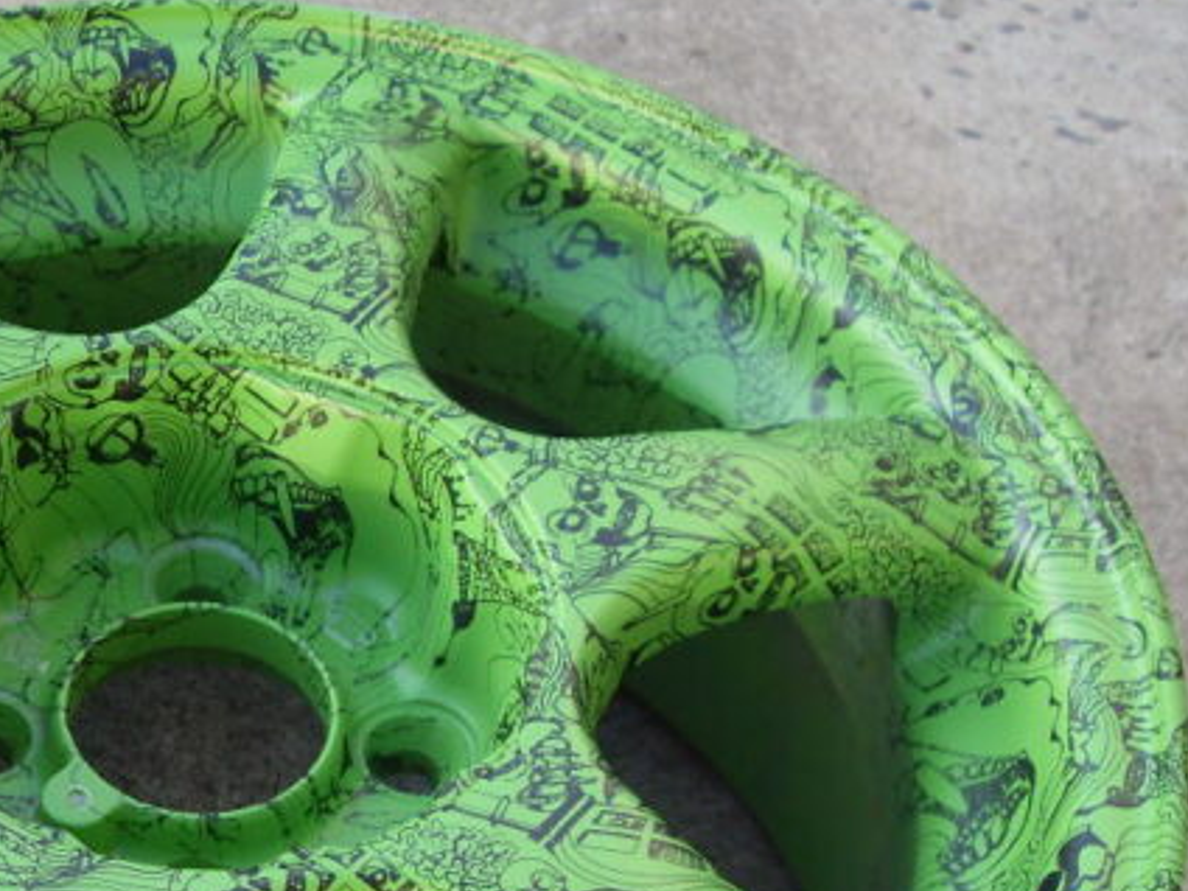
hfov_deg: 28.3
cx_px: 129
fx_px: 2265
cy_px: 740
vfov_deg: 21.9
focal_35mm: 66
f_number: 2.8
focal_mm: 6.3
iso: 80
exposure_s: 1/180
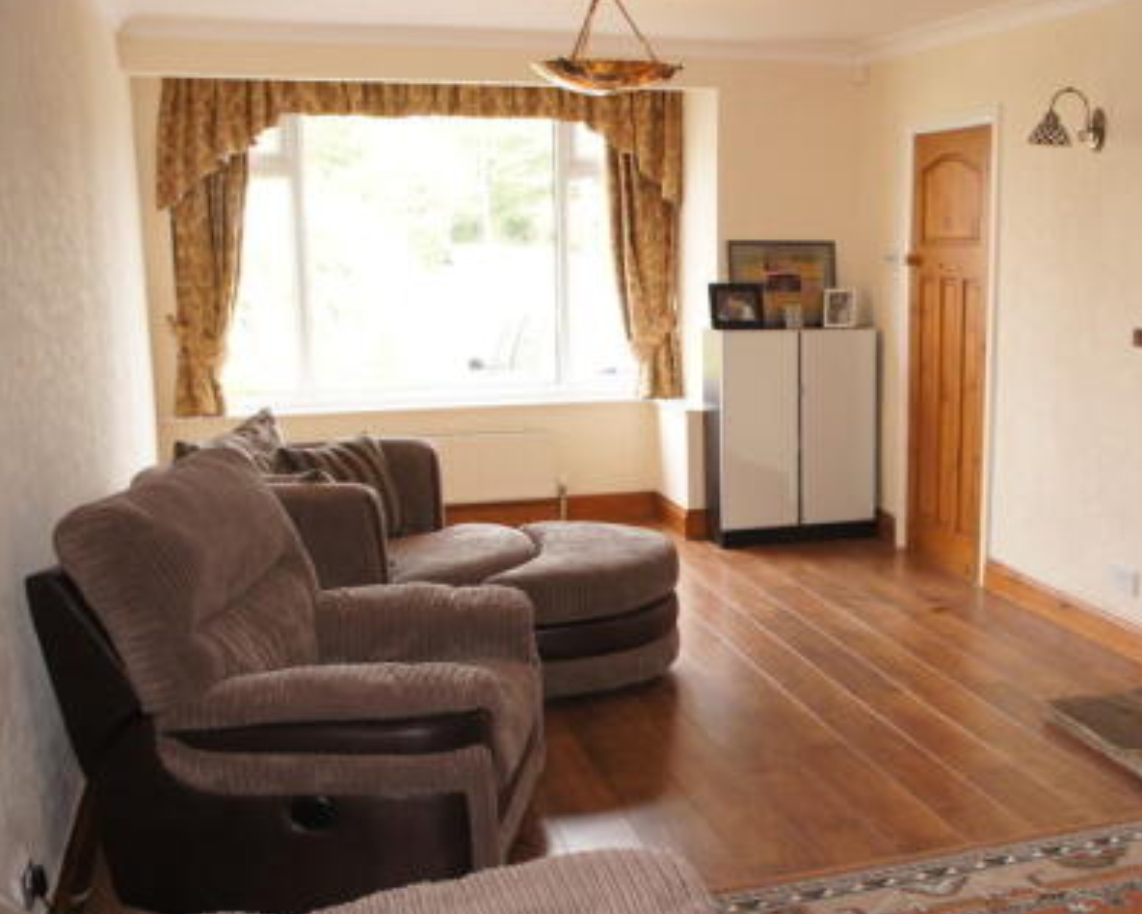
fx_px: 1420
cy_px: 593
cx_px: 940
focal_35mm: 42
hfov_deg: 41.6
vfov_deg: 35.4
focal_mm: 18
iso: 200
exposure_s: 1/60
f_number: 3.5
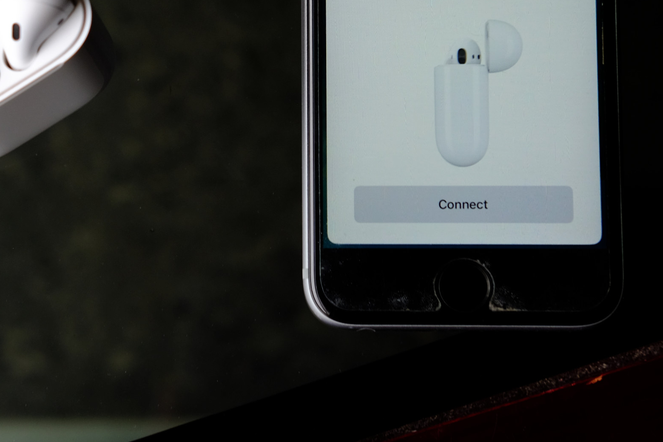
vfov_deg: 13.3
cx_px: 197
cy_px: 38
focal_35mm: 102
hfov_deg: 19.9
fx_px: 1878
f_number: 4
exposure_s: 1/40
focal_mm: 35
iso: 320
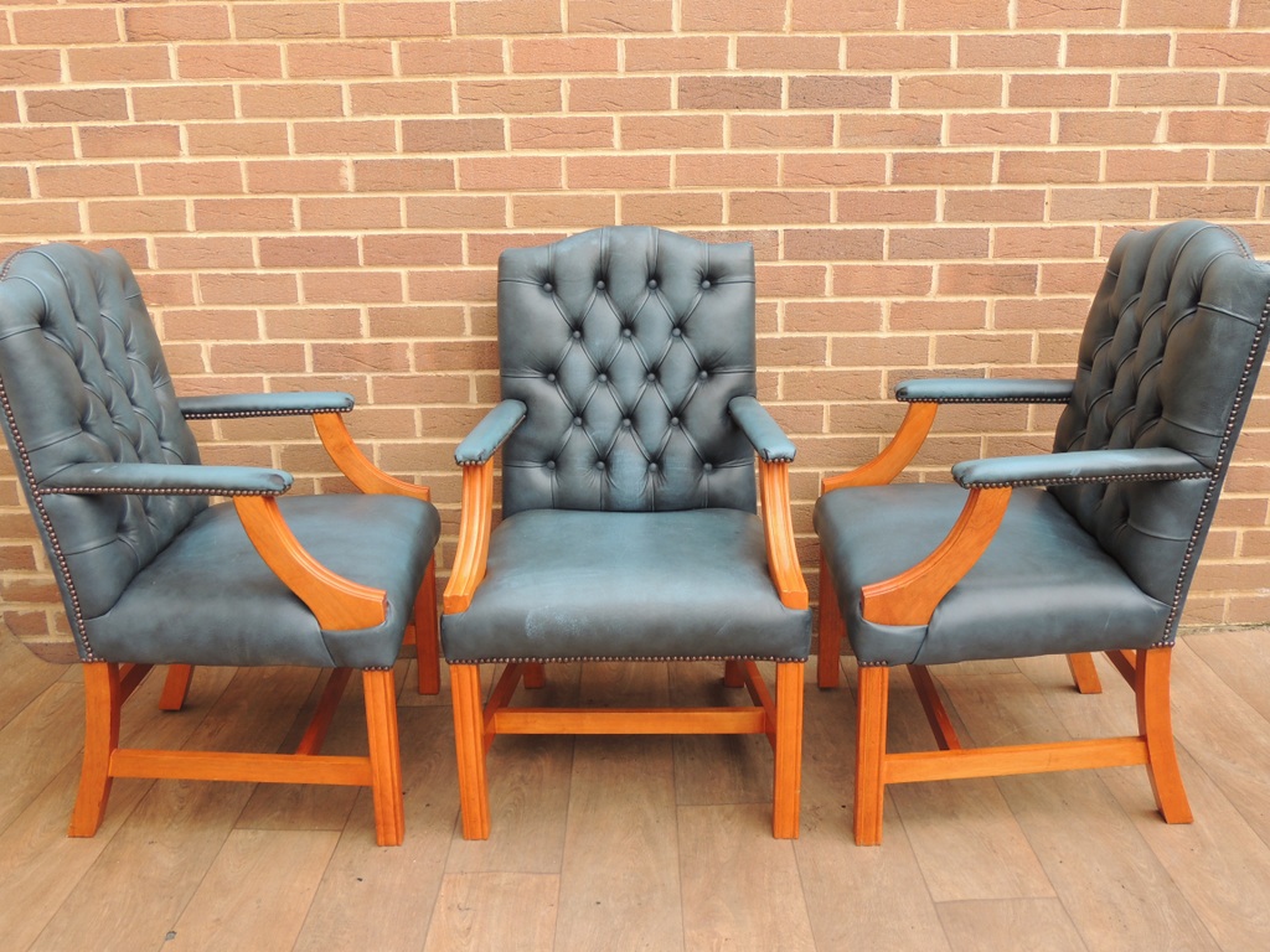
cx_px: 635
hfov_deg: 60.0
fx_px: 1101
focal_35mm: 30
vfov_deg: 46.8
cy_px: 476
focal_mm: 5.3
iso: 100
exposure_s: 1/80
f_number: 3.1
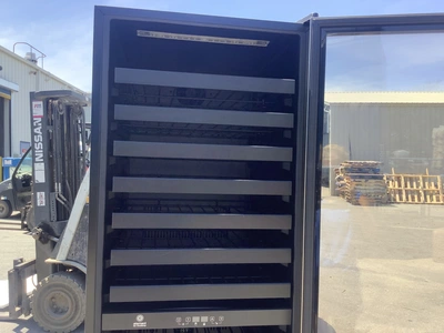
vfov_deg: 45.4
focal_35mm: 31
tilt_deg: -0.6
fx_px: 398
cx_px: 222
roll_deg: -0.6
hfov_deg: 58.4
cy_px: 166
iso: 25
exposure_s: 1/237
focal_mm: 3.3
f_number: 2.4
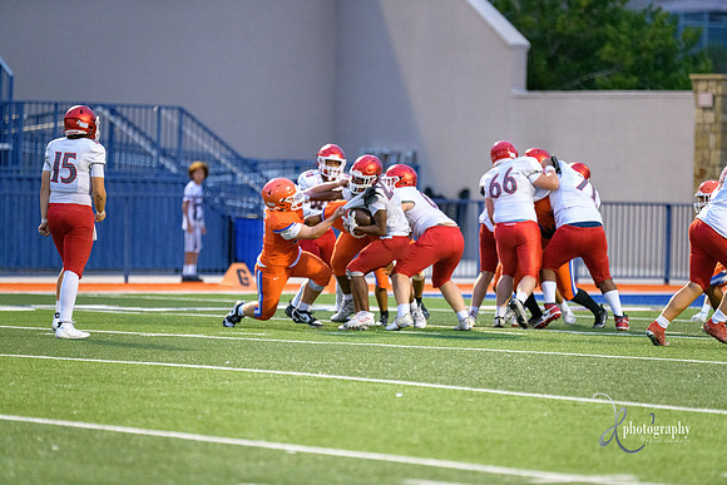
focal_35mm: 250
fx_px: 5050
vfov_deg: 5.5
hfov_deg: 8.2
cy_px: 242
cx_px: 364
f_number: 2.8
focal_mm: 250
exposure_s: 1/800
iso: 4500
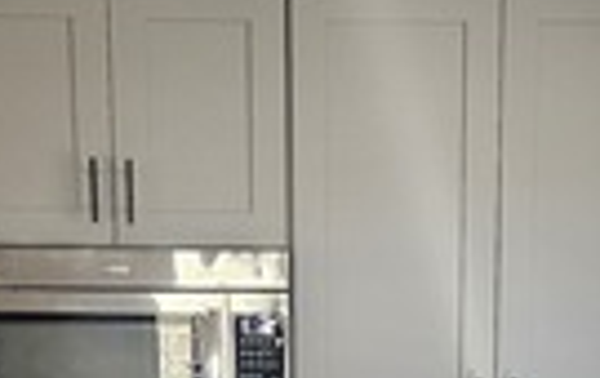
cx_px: 384
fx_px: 1966
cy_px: 800
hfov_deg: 17.3
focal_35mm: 120
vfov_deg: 10.0
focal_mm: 5.4
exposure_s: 1/207
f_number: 1.8
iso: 250
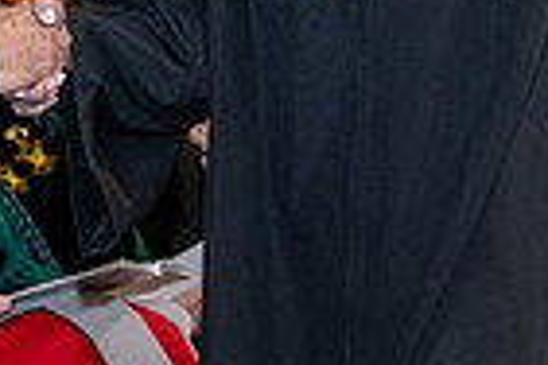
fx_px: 4384
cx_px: -66
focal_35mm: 288
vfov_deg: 4.7
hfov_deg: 7.1
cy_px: -142
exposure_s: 1/200
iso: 2500
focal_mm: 70
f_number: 5
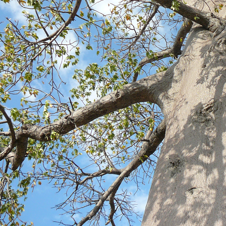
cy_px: 56
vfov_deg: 26.5
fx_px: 473
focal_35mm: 64
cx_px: 228
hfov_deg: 25.5
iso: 80
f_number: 2.8
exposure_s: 1/500
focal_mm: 5.2
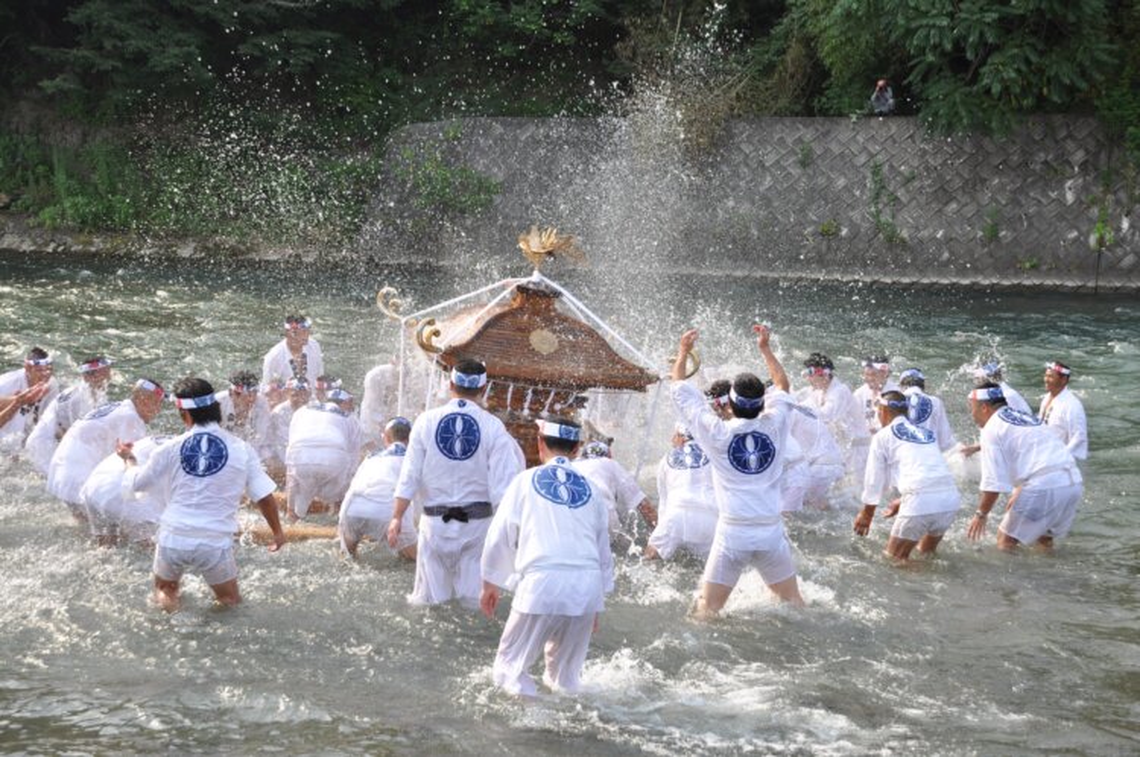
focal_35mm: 52
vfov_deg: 25.7
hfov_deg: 37.9
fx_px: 1660
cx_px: 570
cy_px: 378
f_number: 5
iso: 200
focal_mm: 35
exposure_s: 1/500
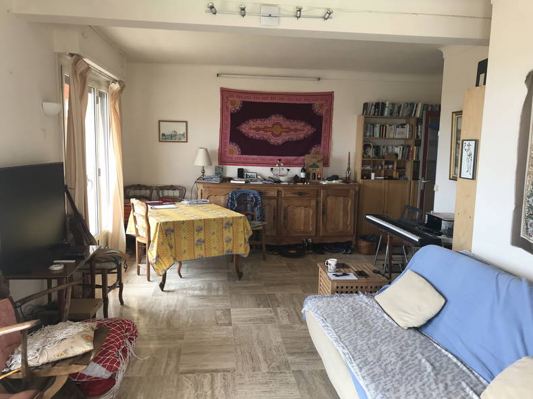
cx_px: 266
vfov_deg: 49.7
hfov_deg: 63.5
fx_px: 431
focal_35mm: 28
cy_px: 200
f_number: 1.8
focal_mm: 3.99
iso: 32
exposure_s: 1/100
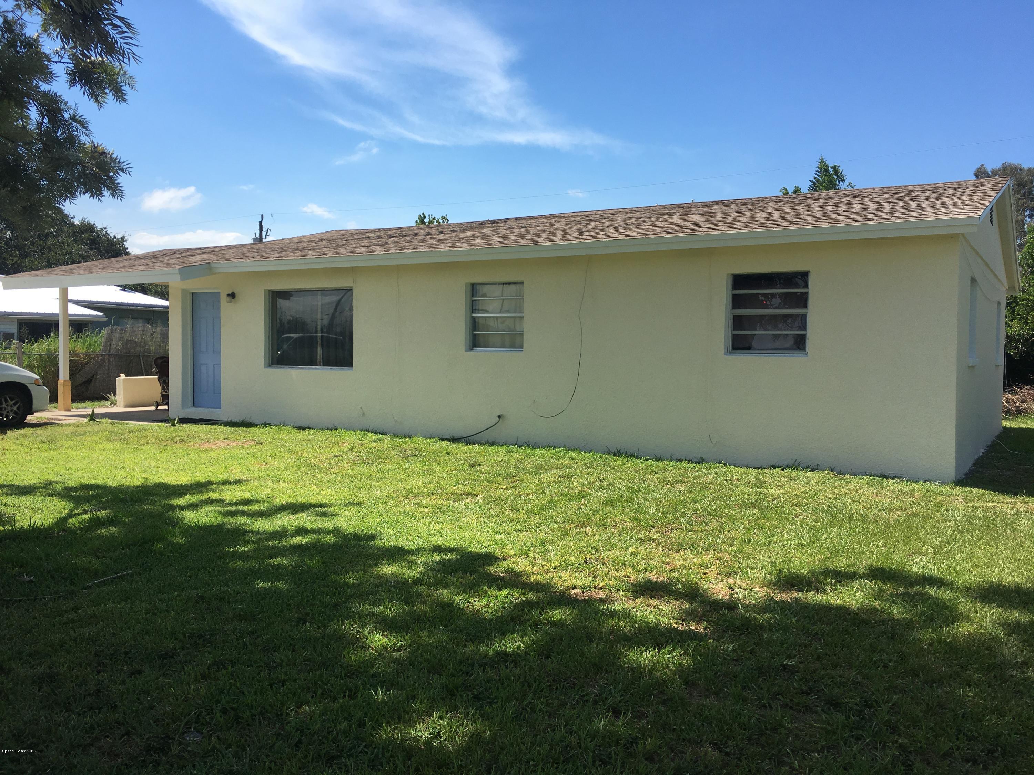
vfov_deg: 48.2
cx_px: 517
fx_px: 866
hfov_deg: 61.7
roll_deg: -0.7
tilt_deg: -0.2
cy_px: 388
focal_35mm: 29
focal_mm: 4.15
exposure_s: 1/1832
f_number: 2.2
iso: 25
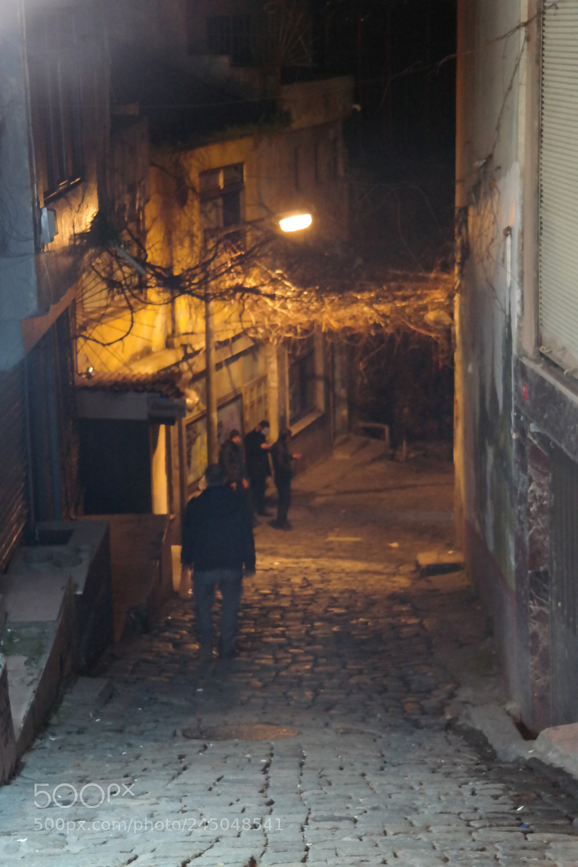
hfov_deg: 16.3
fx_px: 2022
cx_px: 289
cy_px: 434
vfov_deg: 24.2
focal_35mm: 84
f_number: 5.6
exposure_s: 1/8
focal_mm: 55
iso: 3200
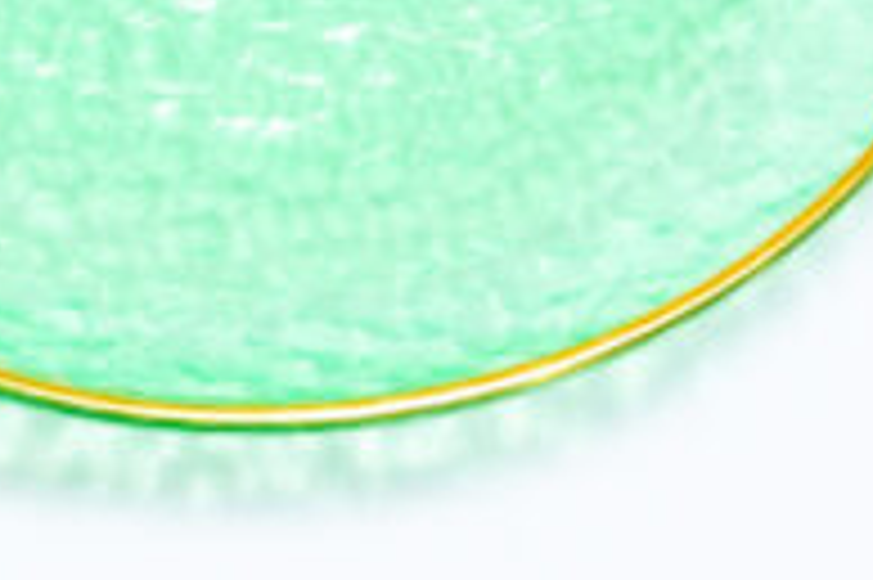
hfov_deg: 8.9
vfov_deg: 5.9
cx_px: 171
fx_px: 5597
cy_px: -364
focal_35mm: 231
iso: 3200
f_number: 9
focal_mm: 64
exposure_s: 1/200
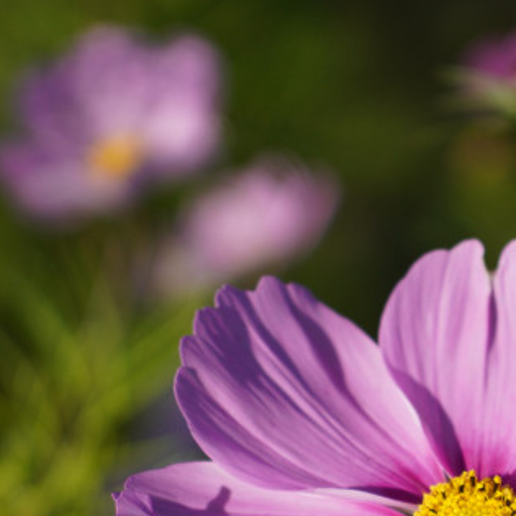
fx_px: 3626
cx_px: 337
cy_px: 559
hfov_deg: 8.1
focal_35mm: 215
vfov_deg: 8.1
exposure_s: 1/1600
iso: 100
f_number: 2.8
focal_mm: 50
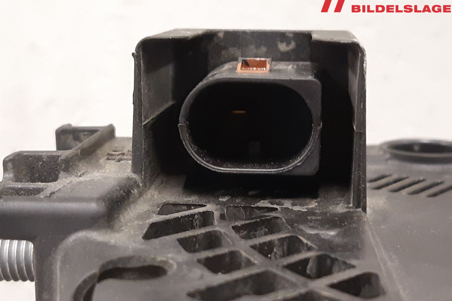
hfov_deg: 65.5
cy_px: 149
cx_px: 227
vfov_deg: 46.4
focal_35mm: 28
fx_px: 352
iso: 250
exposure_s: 1/25
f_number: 1.7
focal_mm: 3.93
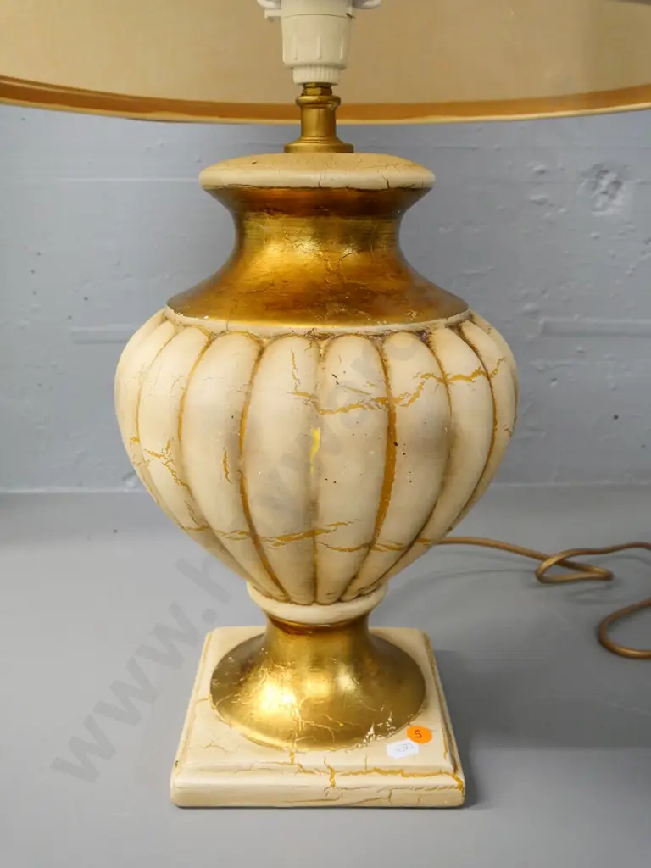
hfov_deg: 41.8
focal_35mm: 34
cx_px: 326
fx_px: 853
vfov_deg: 54.0
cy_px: 434
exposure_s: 1/40
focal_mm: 17
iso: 1600
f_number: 5
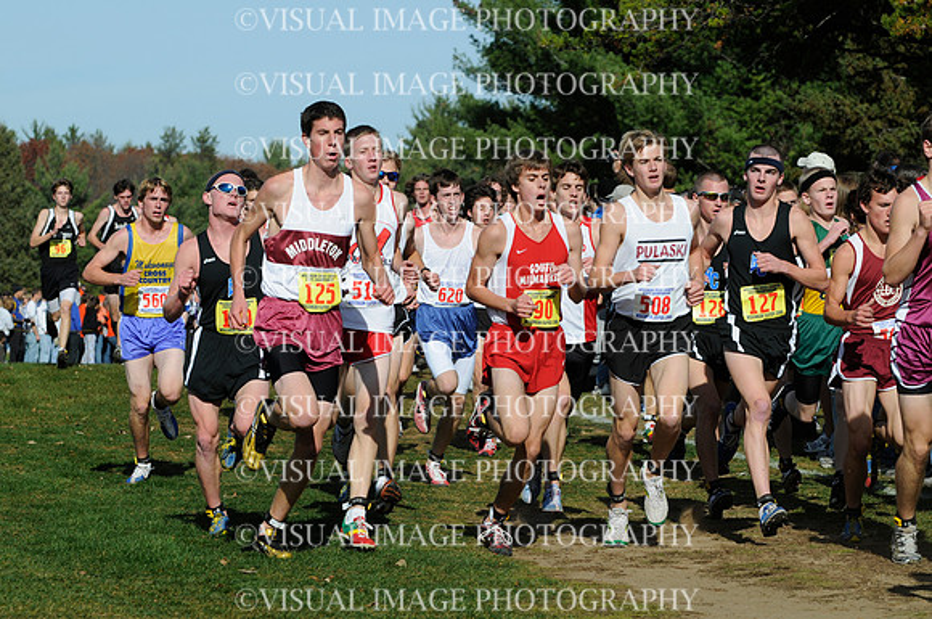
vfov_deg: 8.3
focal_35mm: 165
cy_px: 310
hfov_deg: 12.5
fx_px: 4266
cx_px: 466
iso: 200
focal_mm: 110
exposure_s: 1/1000
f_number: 5.6
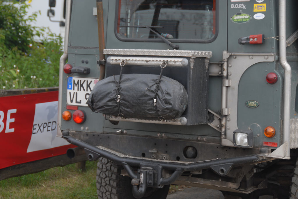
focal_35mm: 105
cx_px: 149
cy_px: 100
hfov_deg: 19.4
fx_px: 870
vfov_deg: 13.1
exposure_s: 1/100
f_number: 5
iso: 200
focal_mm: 70
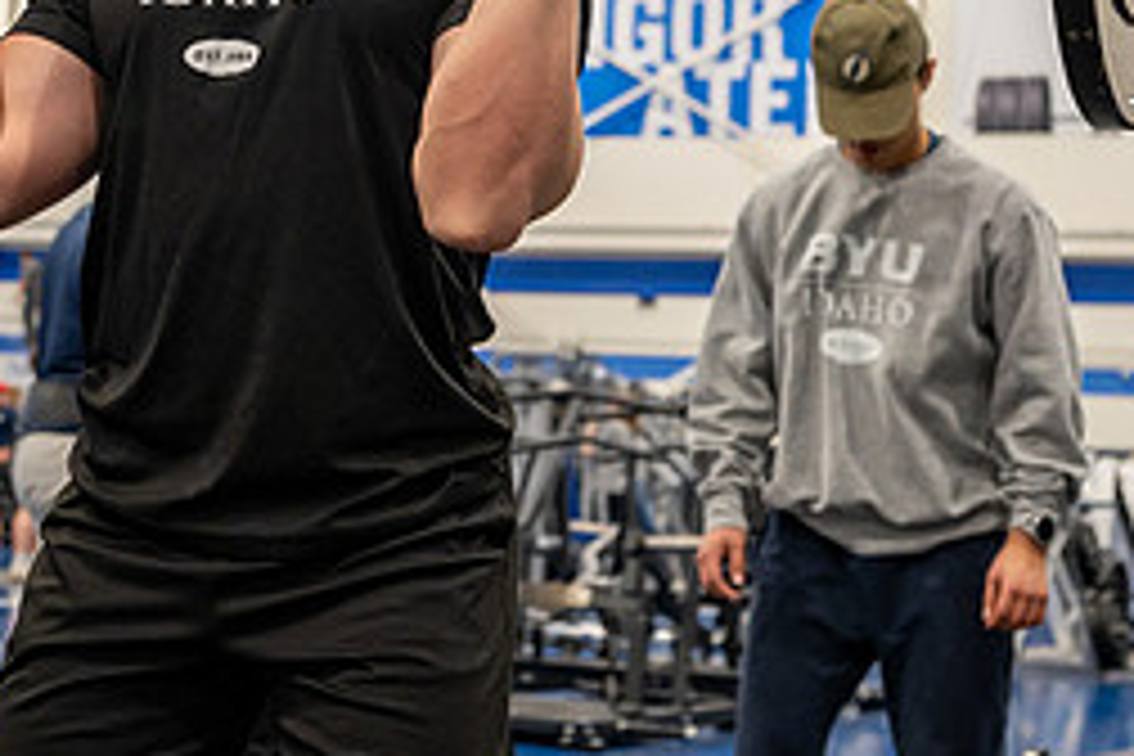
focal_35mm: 91
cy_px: -122
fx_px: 2866
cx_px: 398
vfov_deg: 14.6
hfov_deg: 22.3
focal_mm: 31
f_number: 2.8
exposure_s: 1/80
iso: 1000
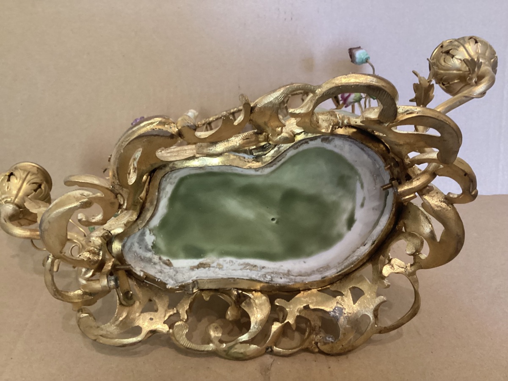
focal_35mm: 31
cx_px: 254
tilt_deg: -24.2
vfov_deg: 45.4
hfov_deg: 58.4
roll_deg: -4.7
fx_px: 455
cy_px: 190
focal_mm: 3.3
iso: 400
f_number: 2.4
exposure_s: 1/25
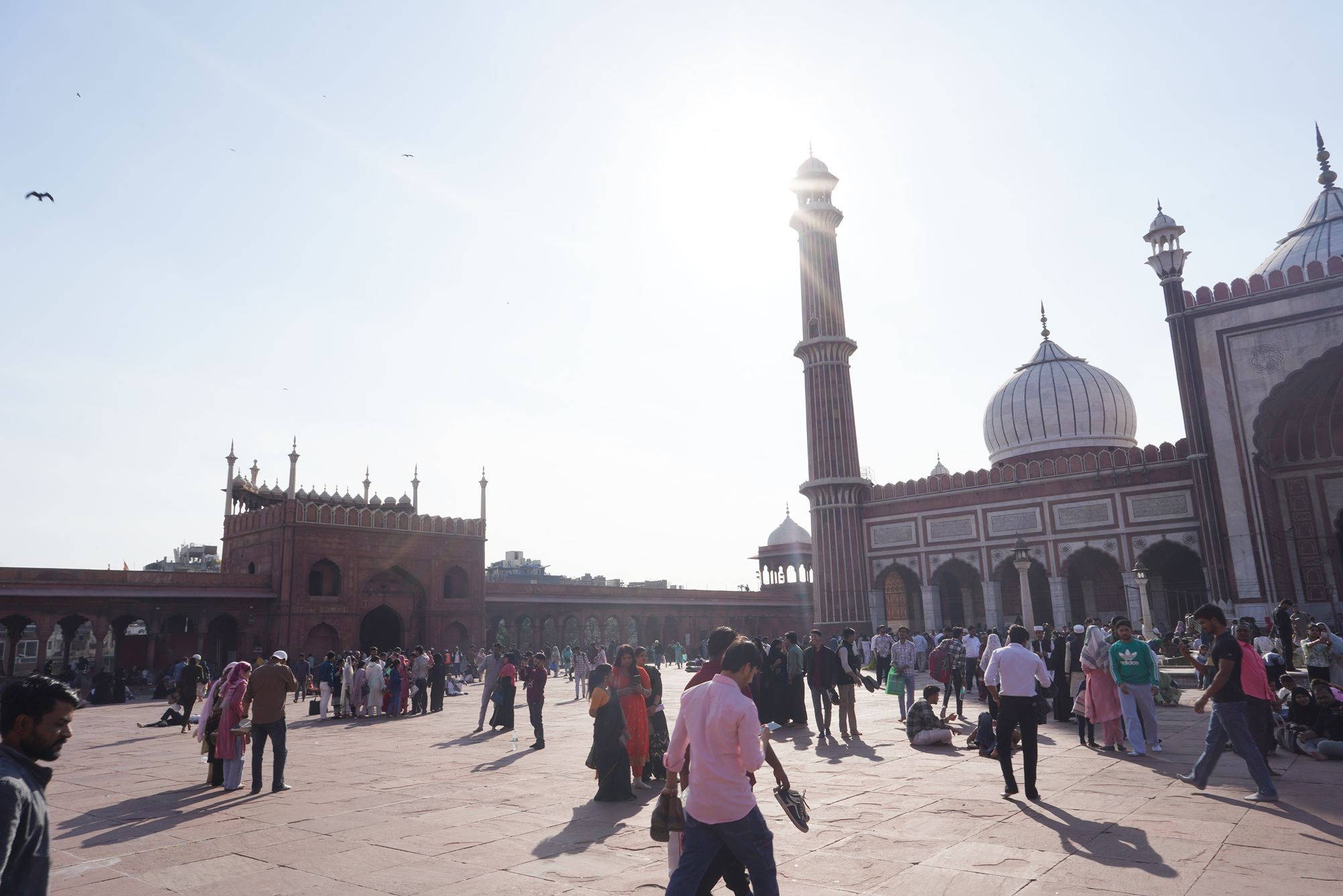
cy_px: 448
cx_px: 672
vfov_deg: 53.1
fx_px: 895
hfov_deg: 73.7
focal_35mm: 24
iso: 100
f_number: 18
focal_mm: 24
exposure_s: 1/100
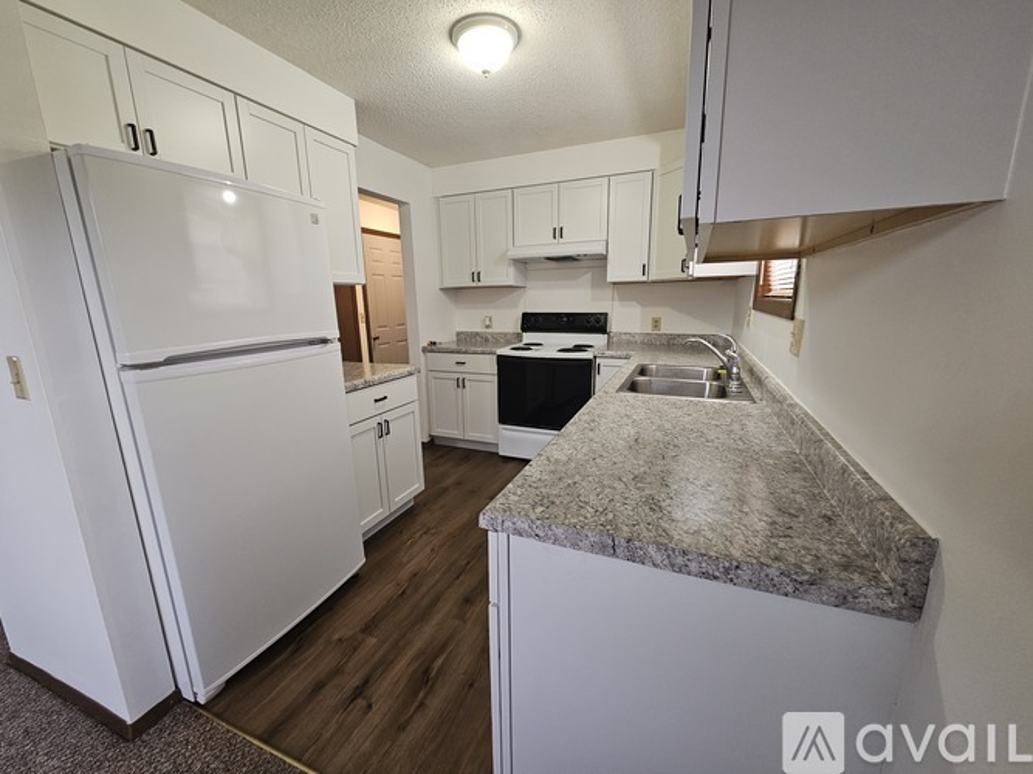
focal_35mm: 13
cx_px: 516
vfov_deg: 89.9
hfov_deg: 106.2
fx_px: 388
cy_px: 387
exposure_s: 1/60
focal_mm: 2.2
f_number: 2.2
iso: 200
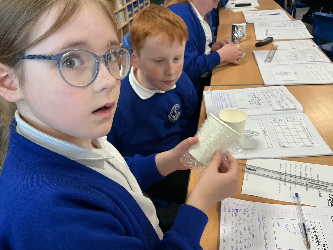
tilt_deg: -31.8
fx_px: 279
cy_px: 125
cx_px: 166
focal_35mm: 29
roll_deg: +6.9
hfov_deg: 61.7
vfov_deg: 48.2
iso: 80
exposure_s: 1/50
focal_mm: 3
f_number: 1.8
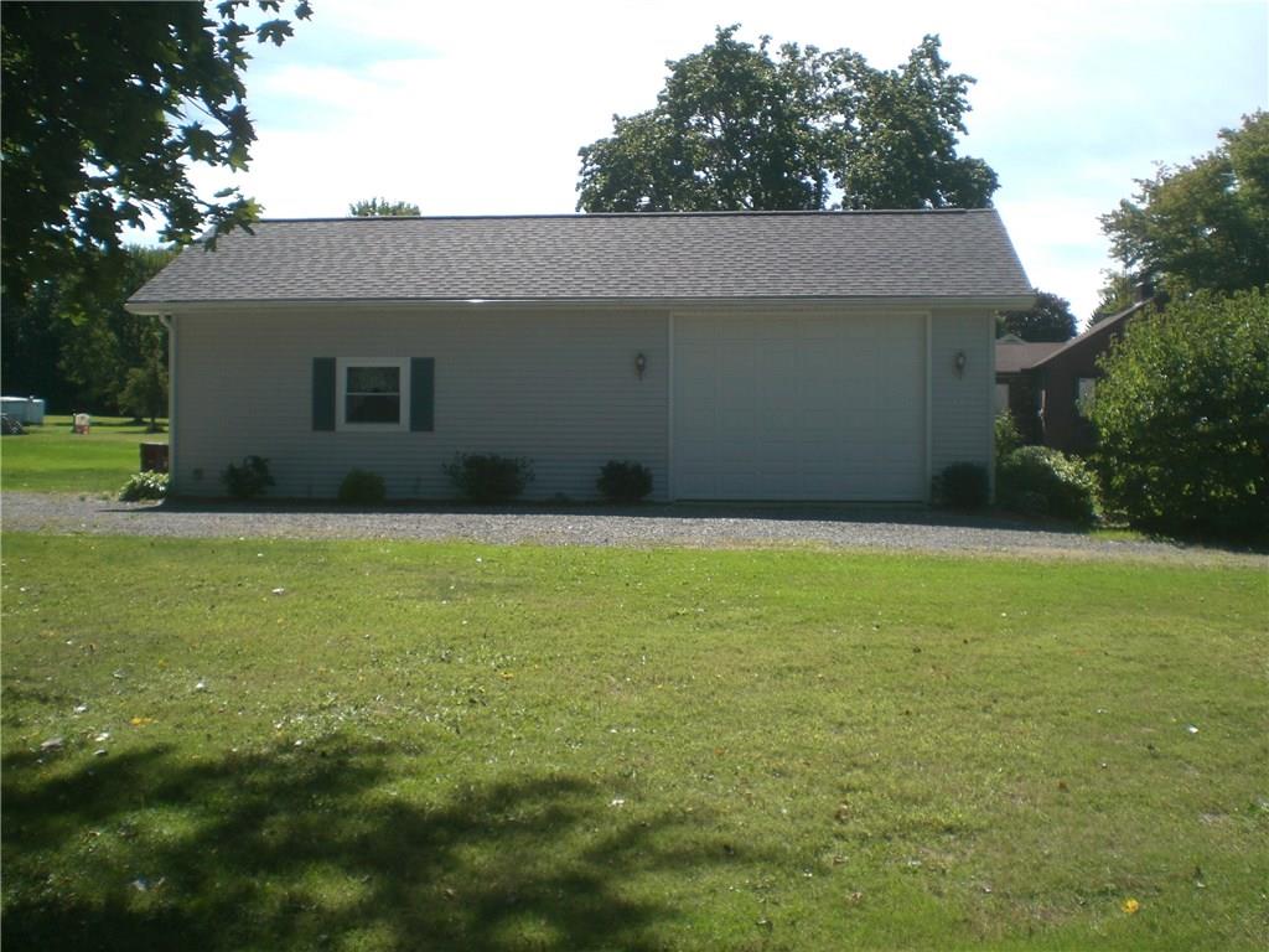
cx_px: 634
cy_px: 476
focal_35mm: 38
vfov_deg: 37.7
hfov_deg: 49.0
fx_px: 1393
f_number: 4.4
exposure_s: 1/400
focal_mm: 6.3
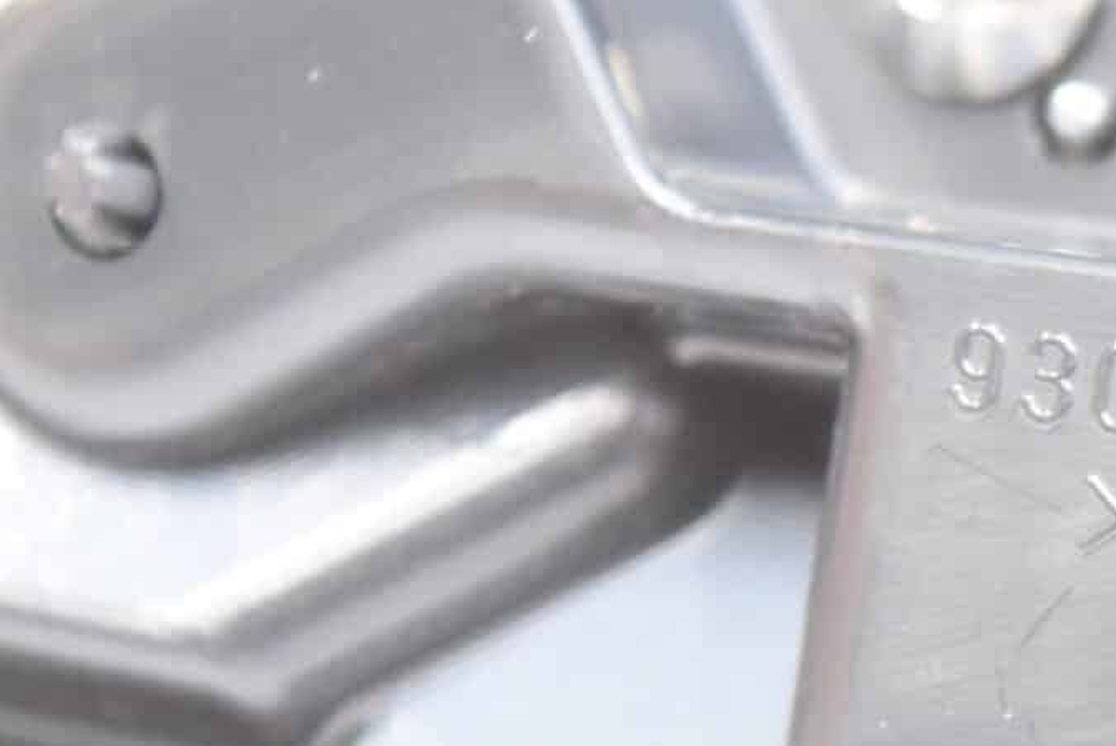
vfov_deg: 5.5
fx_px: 7802
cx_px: 1275
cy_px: 523
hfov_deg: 8.1
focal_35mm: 252
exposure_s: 1/60
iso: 2000
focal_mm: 55
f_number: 5.6
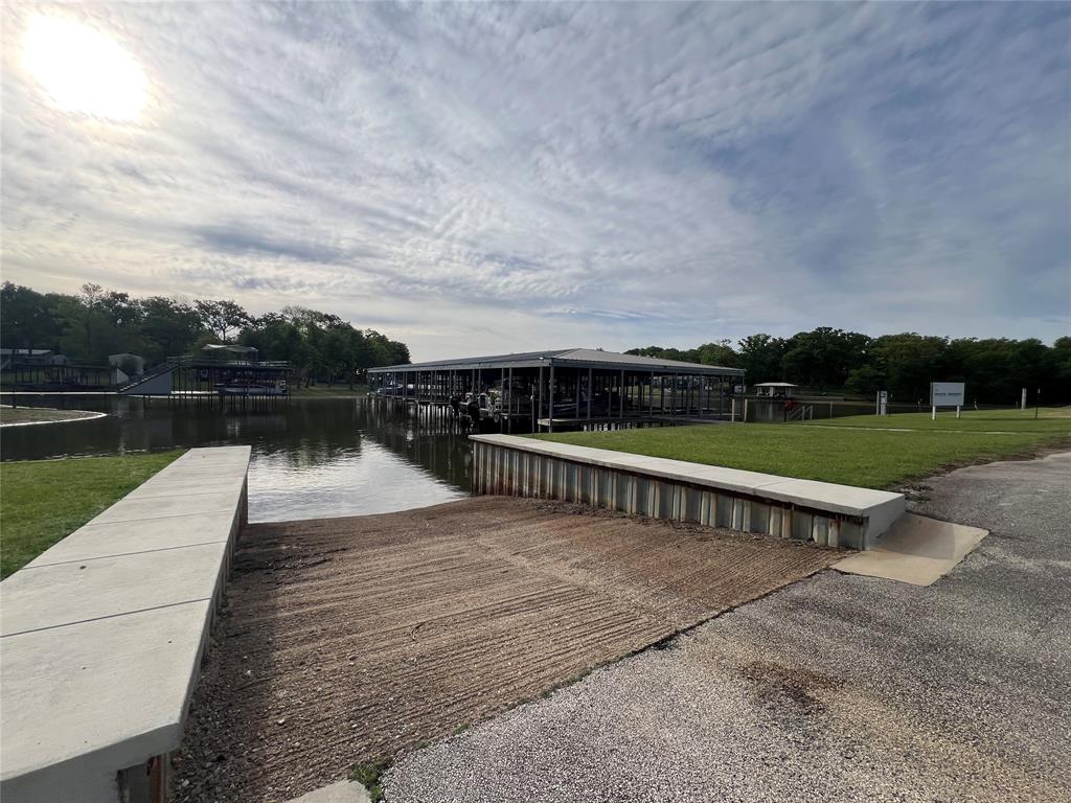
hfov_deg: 106.2
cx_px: 536
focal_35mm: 13
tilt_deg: -1.6
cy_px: 402
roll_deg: -2.0
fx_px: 402
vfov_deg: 89.9
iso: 32
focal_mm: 1.57
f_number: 1.8
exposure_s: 1/2538
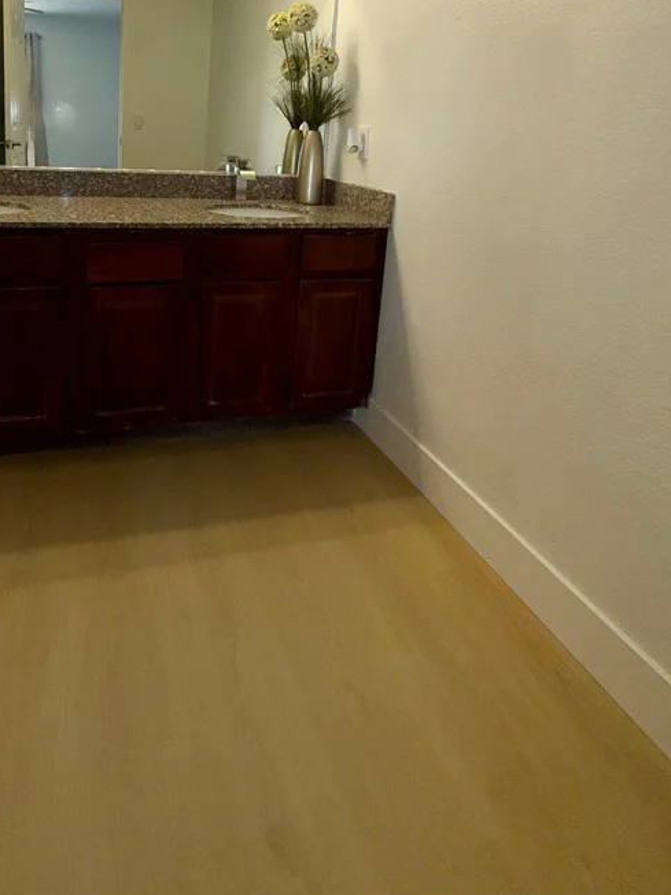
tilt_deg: -8.3
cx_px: 211
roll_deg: -2.5
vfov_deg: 70.6
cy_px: 211
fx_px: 569
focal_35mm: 22
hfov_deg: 59.3
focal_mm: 2.22
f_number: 2.2
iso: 16
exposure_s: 1/136
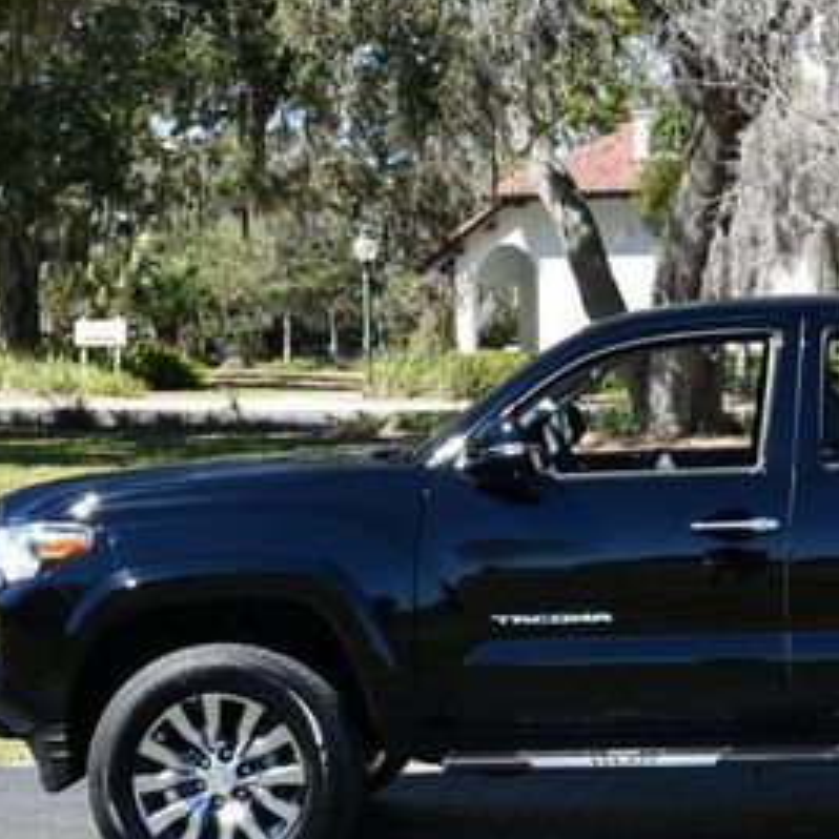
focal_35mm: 90
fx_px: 2468
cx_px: 842
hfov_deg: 18.8
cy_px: 355
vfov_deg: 19.3
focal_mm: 22
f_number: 8
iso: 140
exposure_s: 1/250
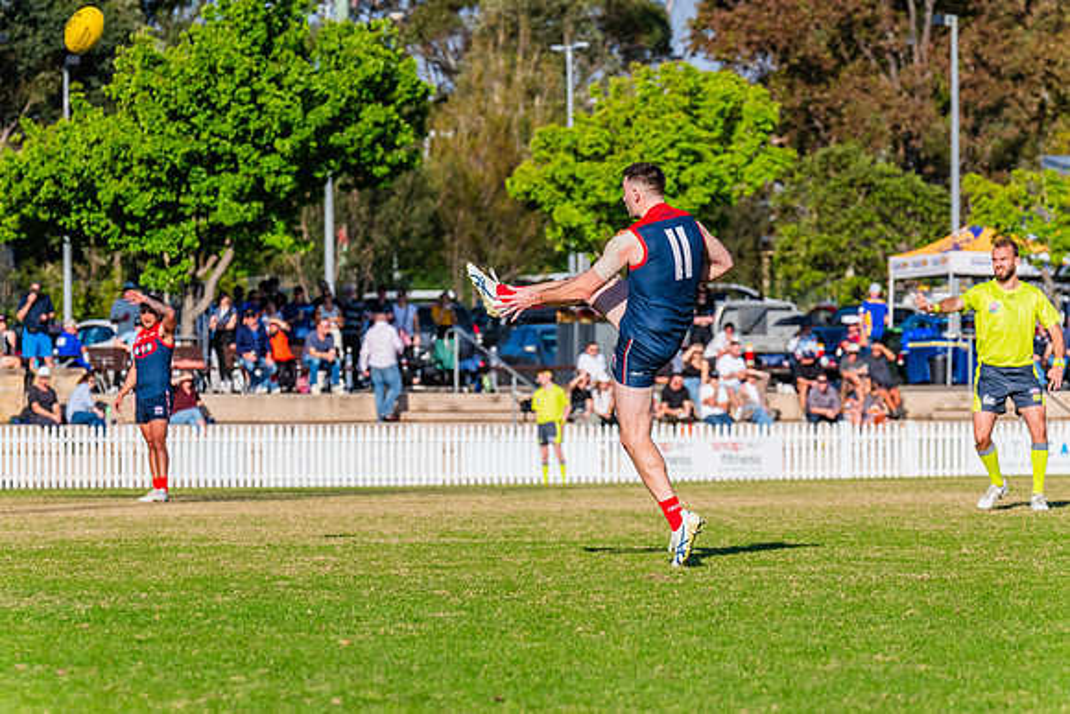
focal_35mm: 270
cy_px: 357
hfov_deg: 7.6
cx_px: 535
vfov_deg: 5.1
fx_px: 8031
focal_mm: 270
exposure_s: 1/1600
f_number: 11
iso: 800
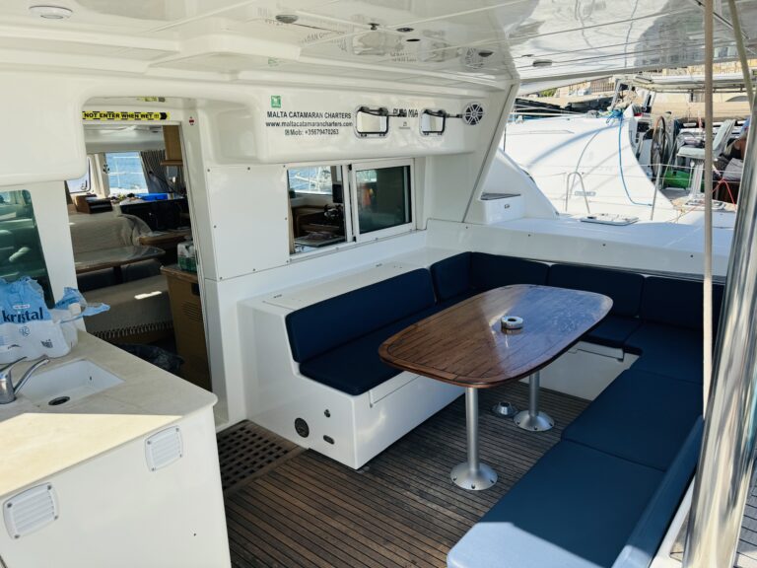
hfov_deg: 71.6
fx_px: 525
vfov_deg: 56.8
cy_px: 284
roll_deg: +1.8
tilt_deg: -15.0
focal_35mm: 24
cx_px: 378
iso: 80
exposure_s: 1/2331
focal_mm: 6.76
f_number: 1.78
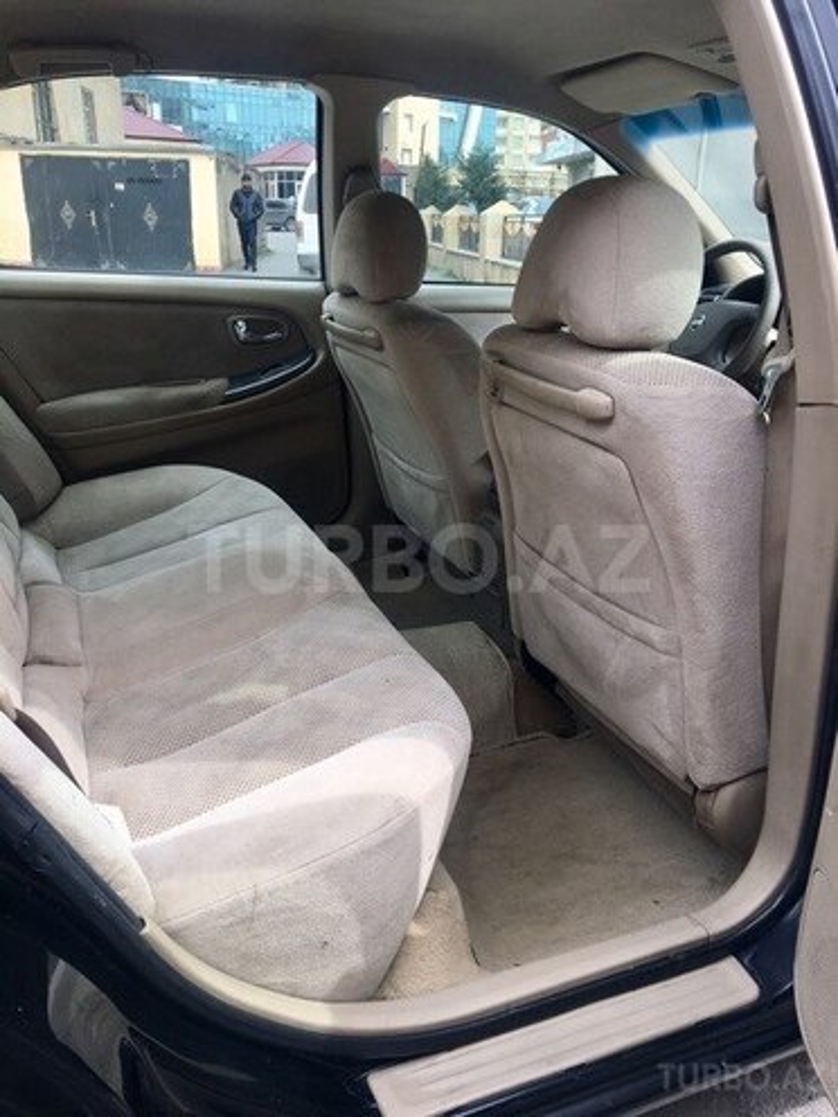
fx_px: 936
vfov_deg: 61.7
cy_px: 558
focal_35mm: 29
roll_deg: -1.1
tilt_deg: -19.8
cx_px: 419
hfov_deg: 48.2
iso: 25
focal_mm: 4.15
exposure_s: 1/227
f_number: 2.2
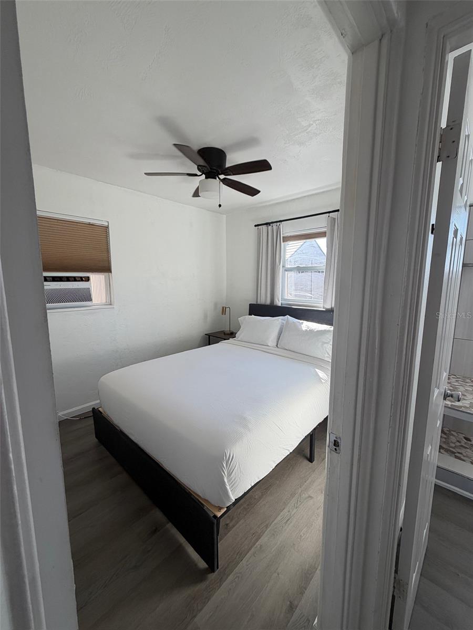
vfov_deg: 102.1
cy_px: 315
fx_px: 255
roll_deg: -0.6
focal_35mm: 14
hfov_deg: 85.7
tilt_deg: -8.0
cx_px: 236
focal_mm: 2.22
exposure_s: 1/121
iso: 50
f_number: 2.2
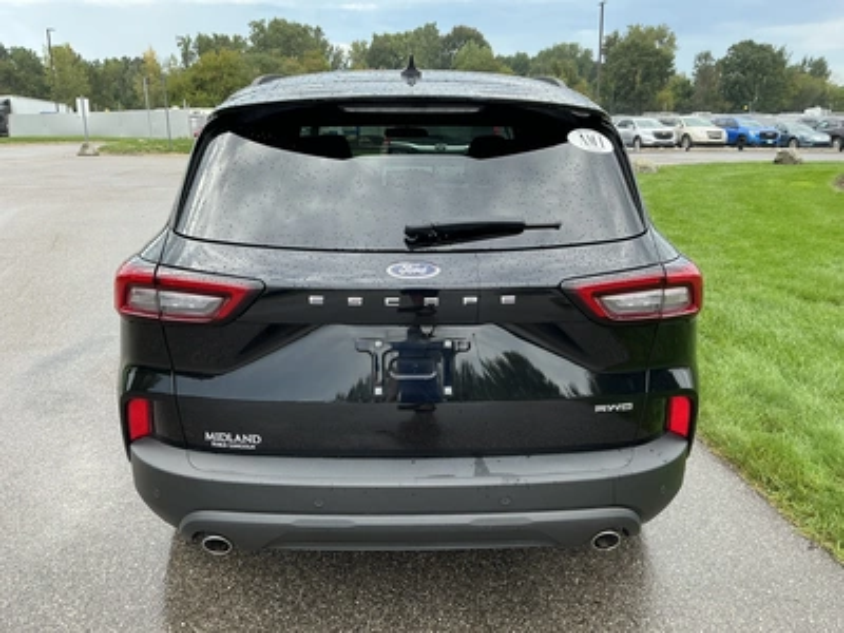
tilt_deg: -15.6
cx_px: 422
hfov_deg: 63.4
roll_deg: +0.5
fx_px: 683
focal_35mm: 28
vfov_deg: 49.7
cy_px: 316
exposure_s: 1/333
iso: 25
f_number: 1.8
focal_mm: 3
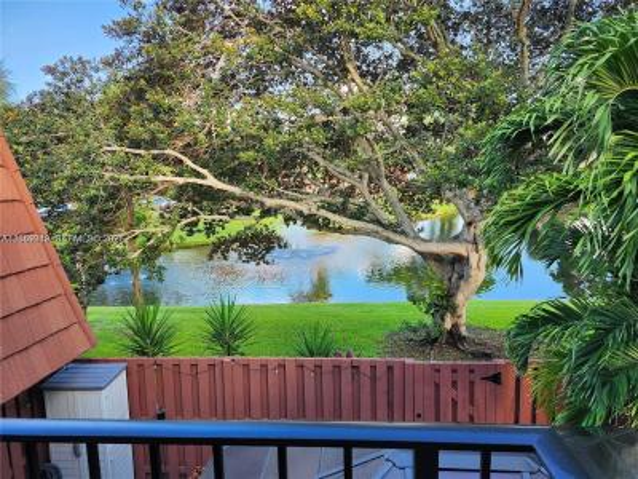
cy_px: 240
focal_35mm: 23
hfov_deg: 73.9
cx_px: 319
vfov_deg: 58.9
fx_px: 424
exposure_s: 1/180
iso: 40
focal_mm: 5.54
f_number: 1.8
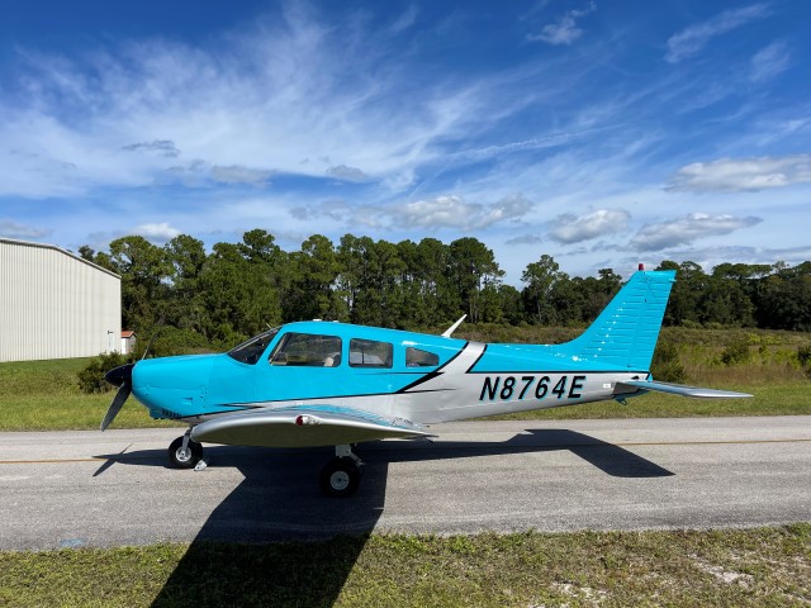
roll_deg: +1.9
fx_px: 609
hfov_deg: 67.3
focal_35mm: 26
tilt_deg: +2.9
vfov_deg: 53.1
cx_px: 406
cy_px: 304
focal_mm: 5.1
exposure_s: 1/5917
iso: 32
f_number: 1.6
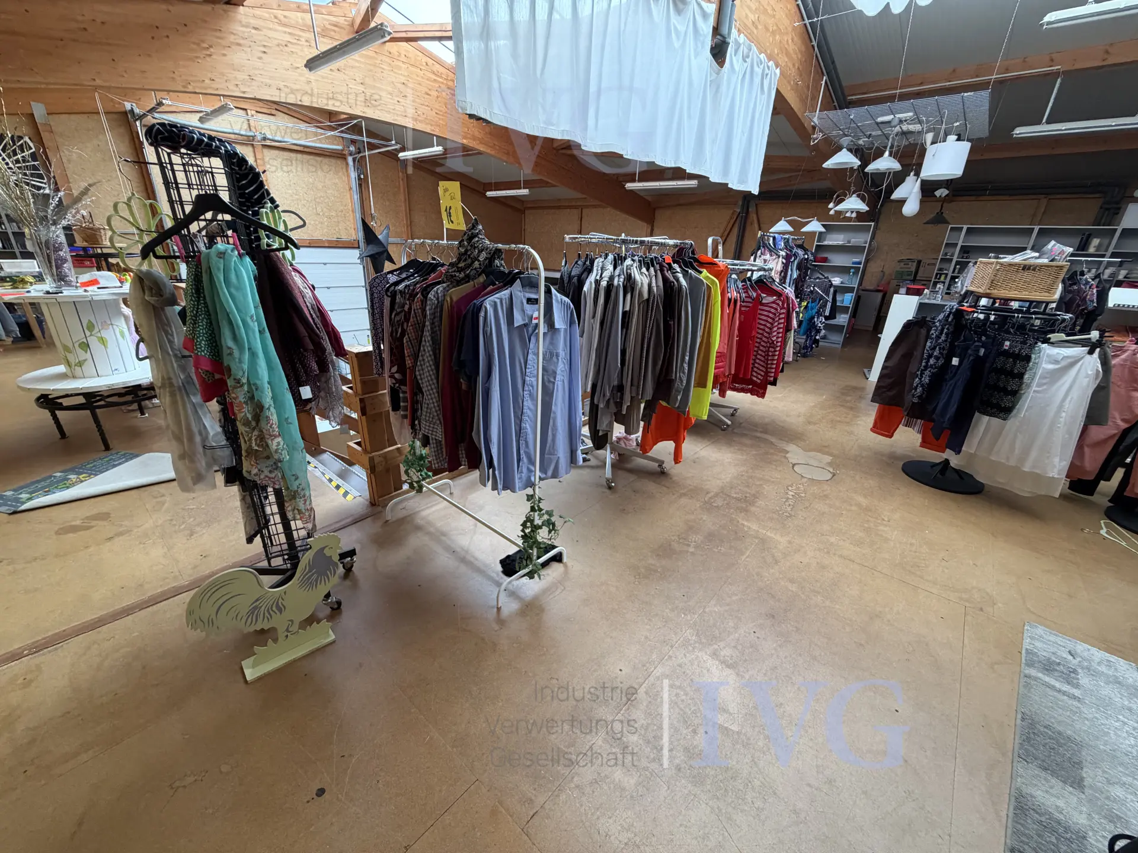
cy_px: 426
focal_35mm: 14
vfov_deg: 85.7
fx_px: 460
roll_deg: -2.0
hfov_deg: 102.1
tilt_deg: -20.5
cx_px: 569
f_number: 2.2
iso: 320
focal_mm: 2.22
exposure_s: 1/121
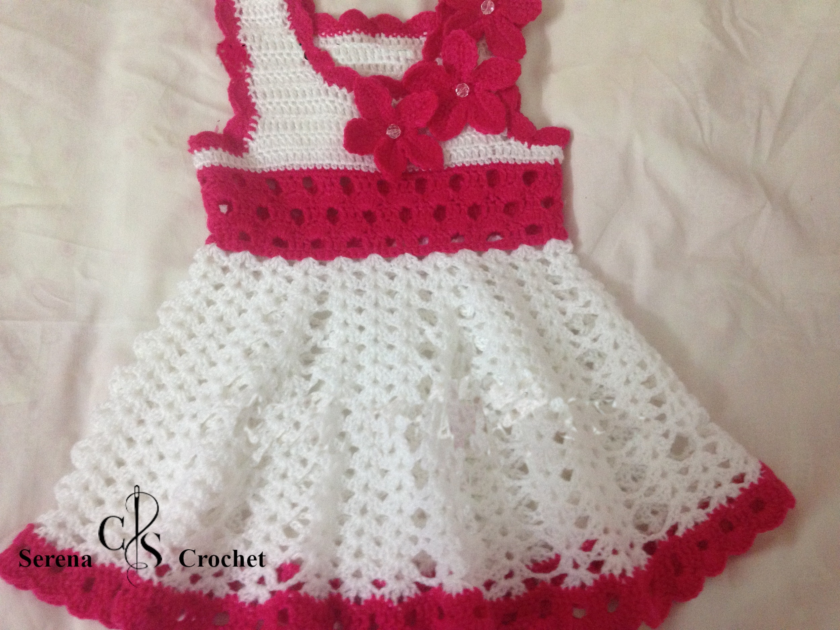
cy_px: 315
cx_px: 420
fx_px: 849
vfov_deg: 40.7
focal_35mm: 35
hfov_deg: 52.6
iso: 200
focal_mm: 4.28
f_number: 2.4
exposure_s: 1/20
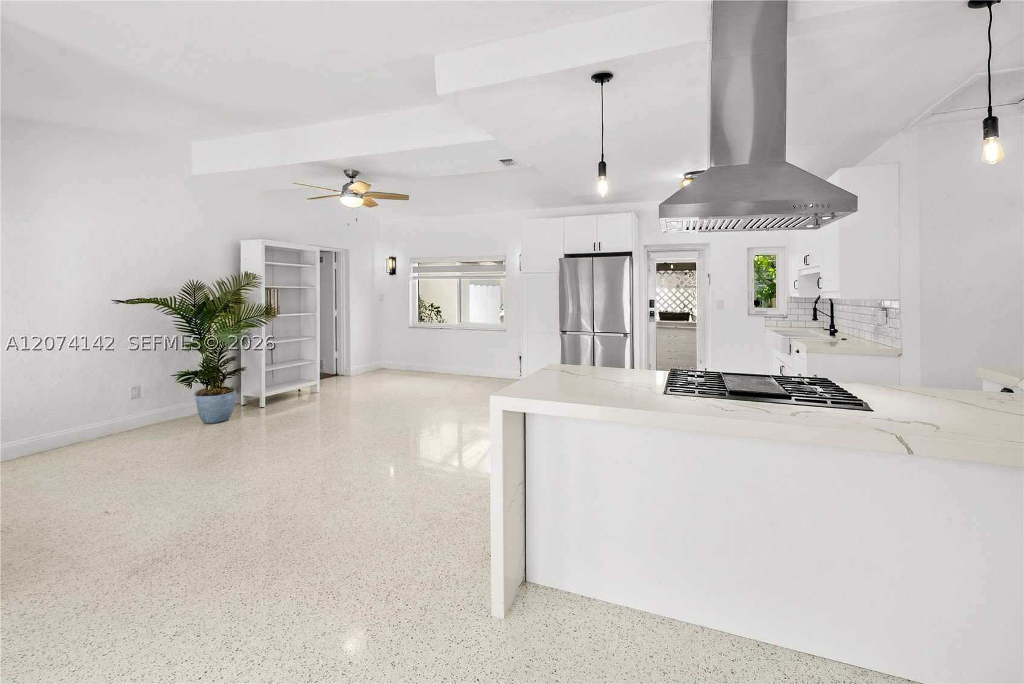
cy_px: 342
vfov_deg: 81.3
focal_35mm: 14
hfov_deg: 104.2
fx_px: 398
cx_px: 512
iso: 400
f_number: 8
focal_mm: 14
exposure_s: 1/15
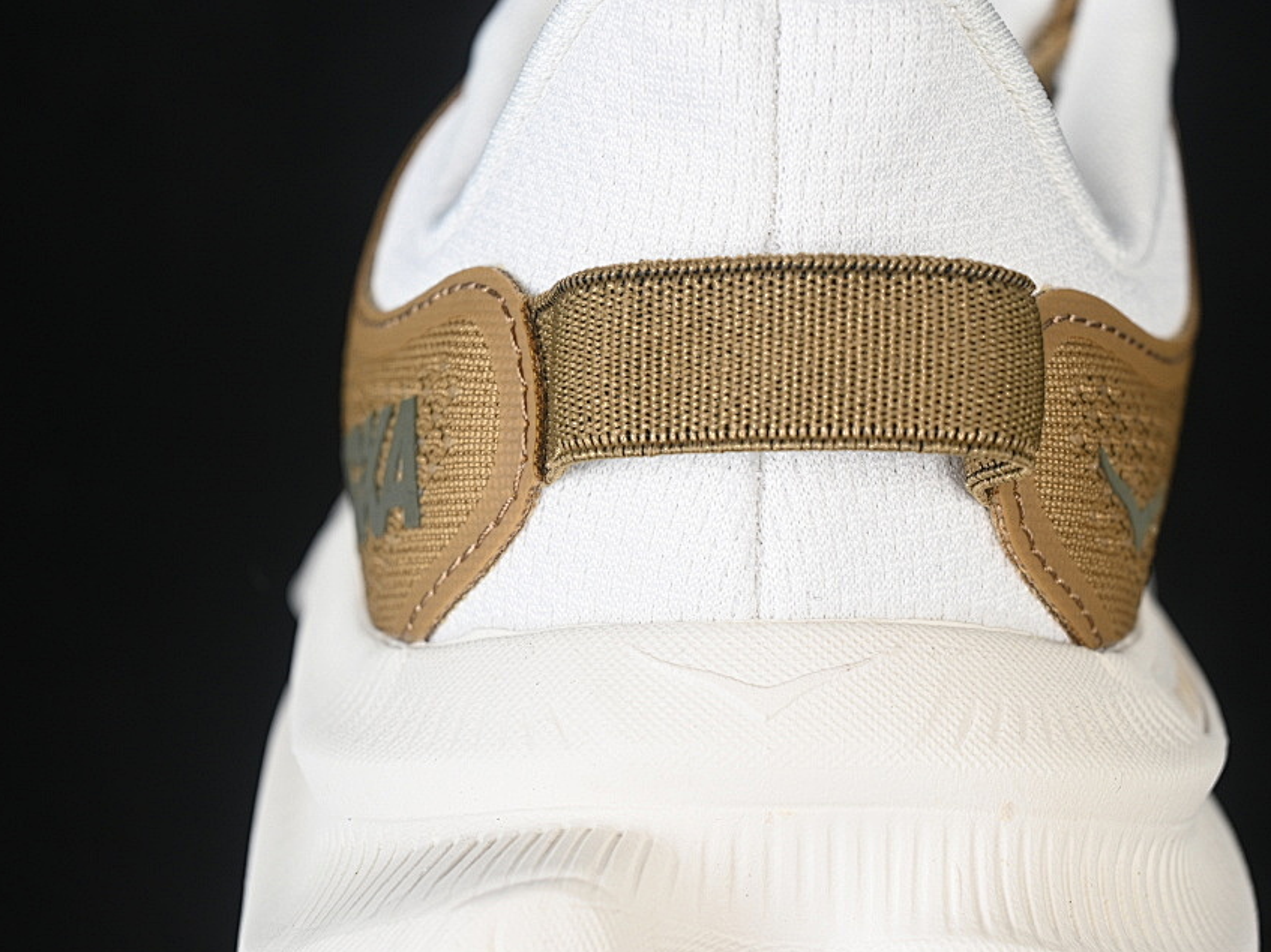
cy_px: 492
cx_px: 743
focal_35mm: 92
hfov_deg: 21.3
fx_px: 3377
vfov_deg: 16.1
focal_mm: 50
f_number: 6.3
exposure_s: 1/60
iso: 160
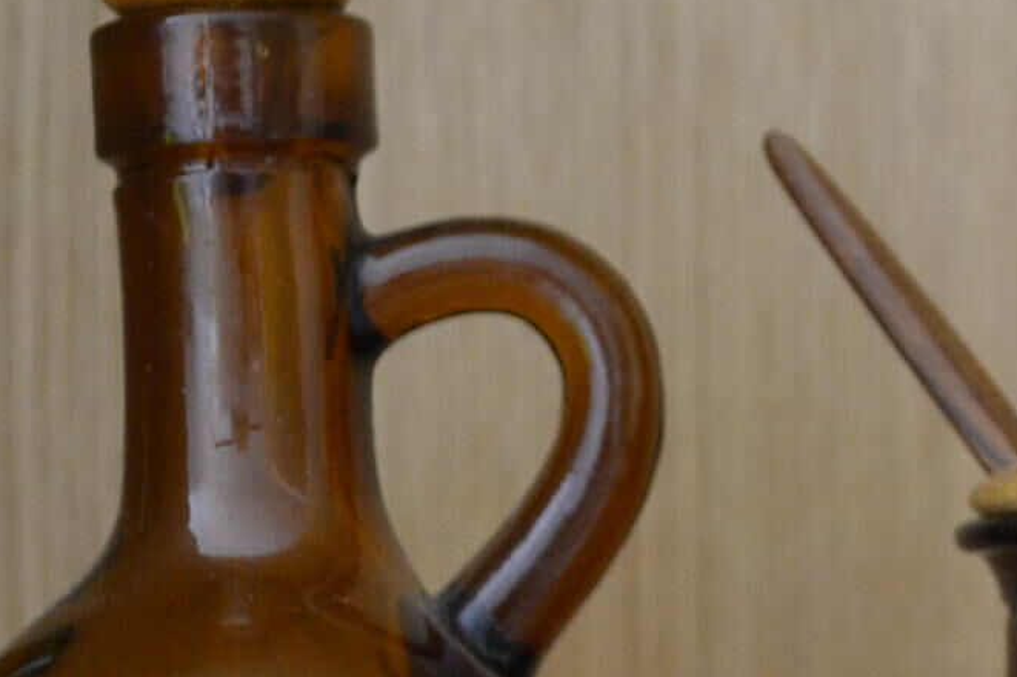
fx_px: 3840
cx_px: 1225
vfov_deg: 10.1
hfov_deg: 14.6
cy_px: 335
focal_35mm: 136
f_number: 4.2
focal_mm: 26
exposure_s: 1/60
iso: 1400
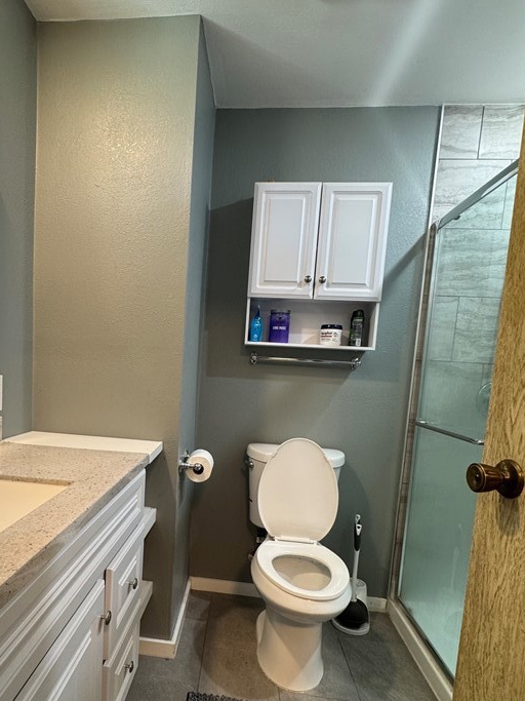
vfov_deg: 78.3
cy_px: 411
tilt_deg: -6.5
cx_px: 193
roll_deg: -3.2
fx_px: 425
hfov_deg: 62.4
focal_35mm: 21
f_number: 2.2
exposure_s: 1/60
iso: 200
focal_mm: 2.22
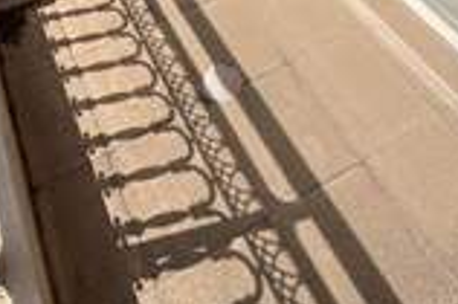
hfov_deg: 53.1
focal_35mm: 35
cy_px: -100
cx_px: 142
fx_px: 445
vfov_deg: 29.6
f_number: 2.2
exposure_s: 1/2674
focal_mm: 2.22
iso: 50
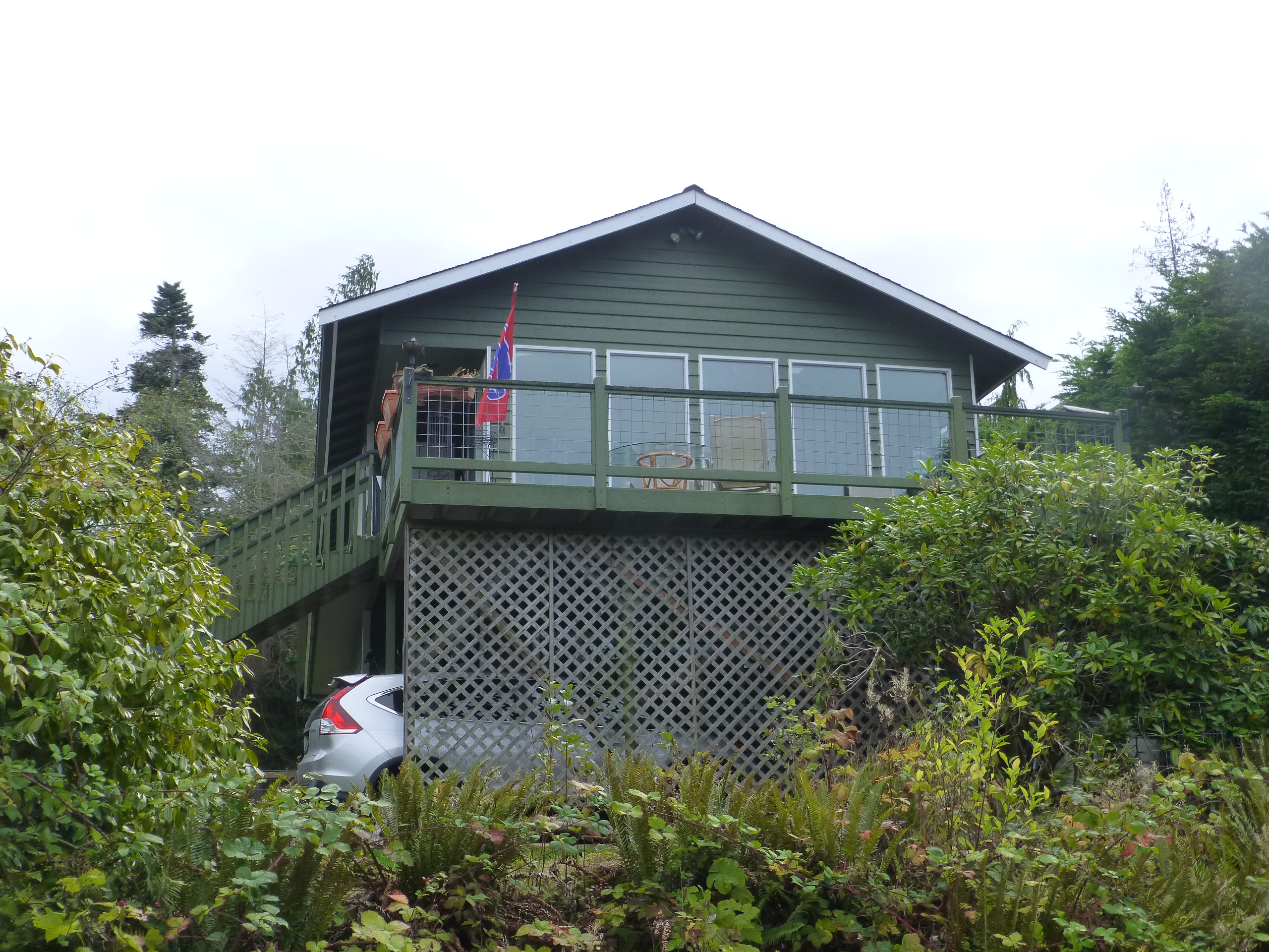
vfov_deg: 32.9
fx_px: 1613
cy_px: 476
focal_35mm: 44
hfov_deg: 42.9
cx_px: 634
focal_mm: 7.9
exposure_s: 1/400
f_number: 4.1
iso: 160
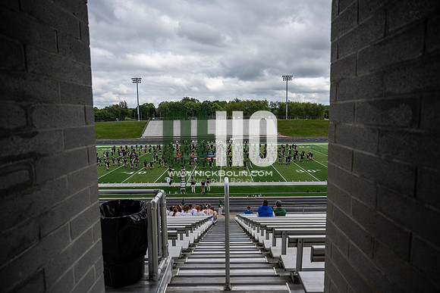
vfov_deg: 53.2
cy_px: 146
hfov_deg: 73.7
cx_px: 220
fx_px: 293
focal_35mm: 24
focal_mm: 24
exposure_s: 1/800
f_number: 4
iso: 80
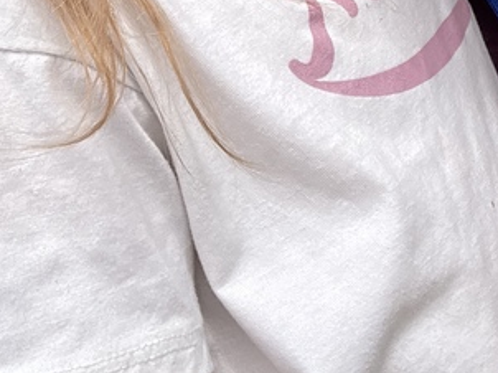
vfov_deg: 16.5
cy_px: -244
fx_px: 1121
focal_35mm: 78
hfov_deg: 25.0
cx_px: 252
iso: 25
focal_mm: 2.69
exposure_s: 1/831
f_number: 1.9
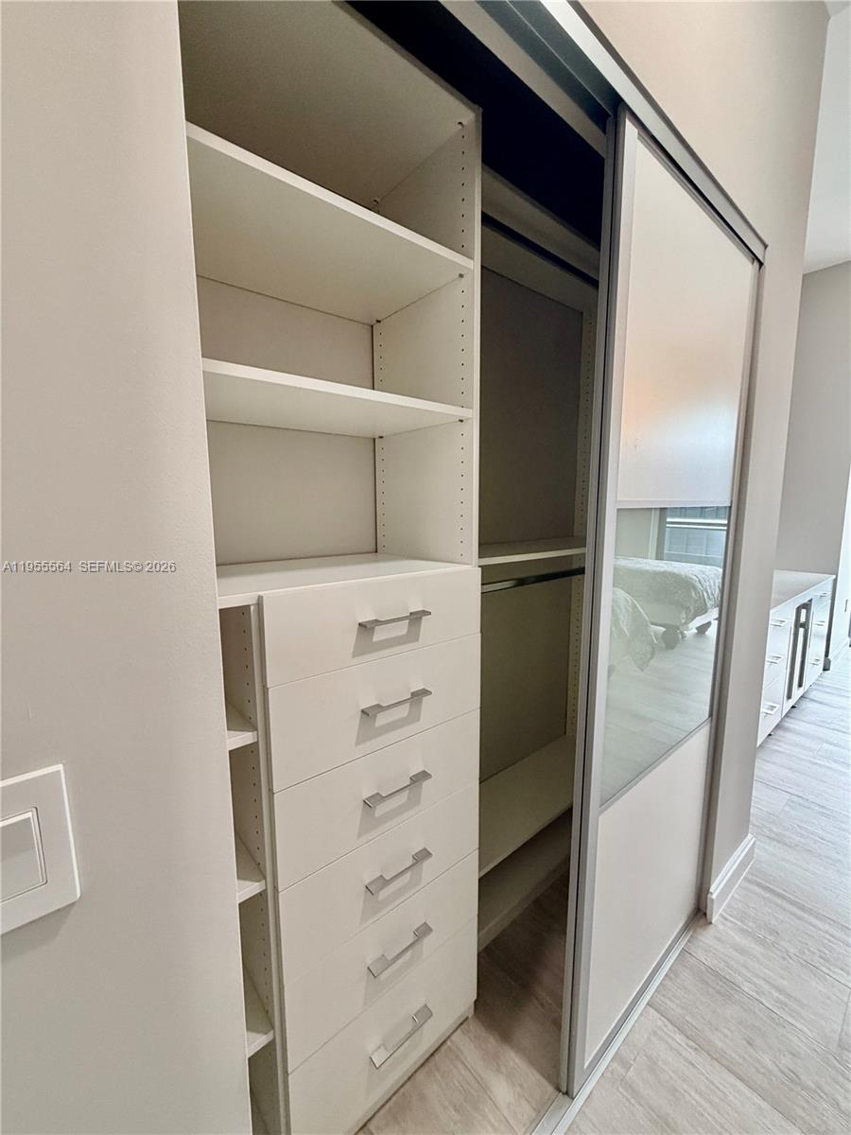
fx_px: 459
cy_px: 568
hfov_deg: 85.7
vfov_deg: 102.1
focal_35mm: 14
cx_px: 426
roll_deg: +0.5
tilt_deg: -7.9
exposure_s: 1/60
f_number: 2.2
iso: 320
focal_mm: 2.22
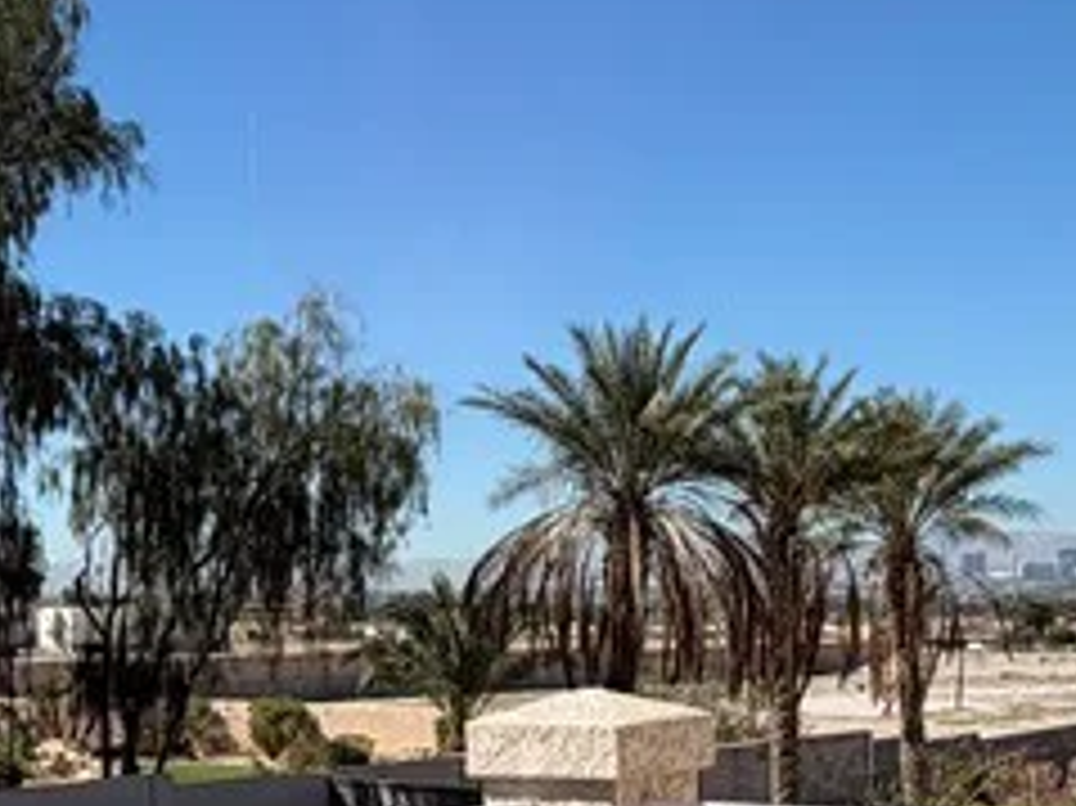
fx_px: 1864
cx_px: 234
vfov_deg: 23.9
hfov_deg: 31.5
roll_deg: +1.3
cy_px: 689
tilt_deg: -2.9
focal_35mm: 60
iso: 20
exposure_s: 1/985
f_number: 2.2
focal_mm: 2.22
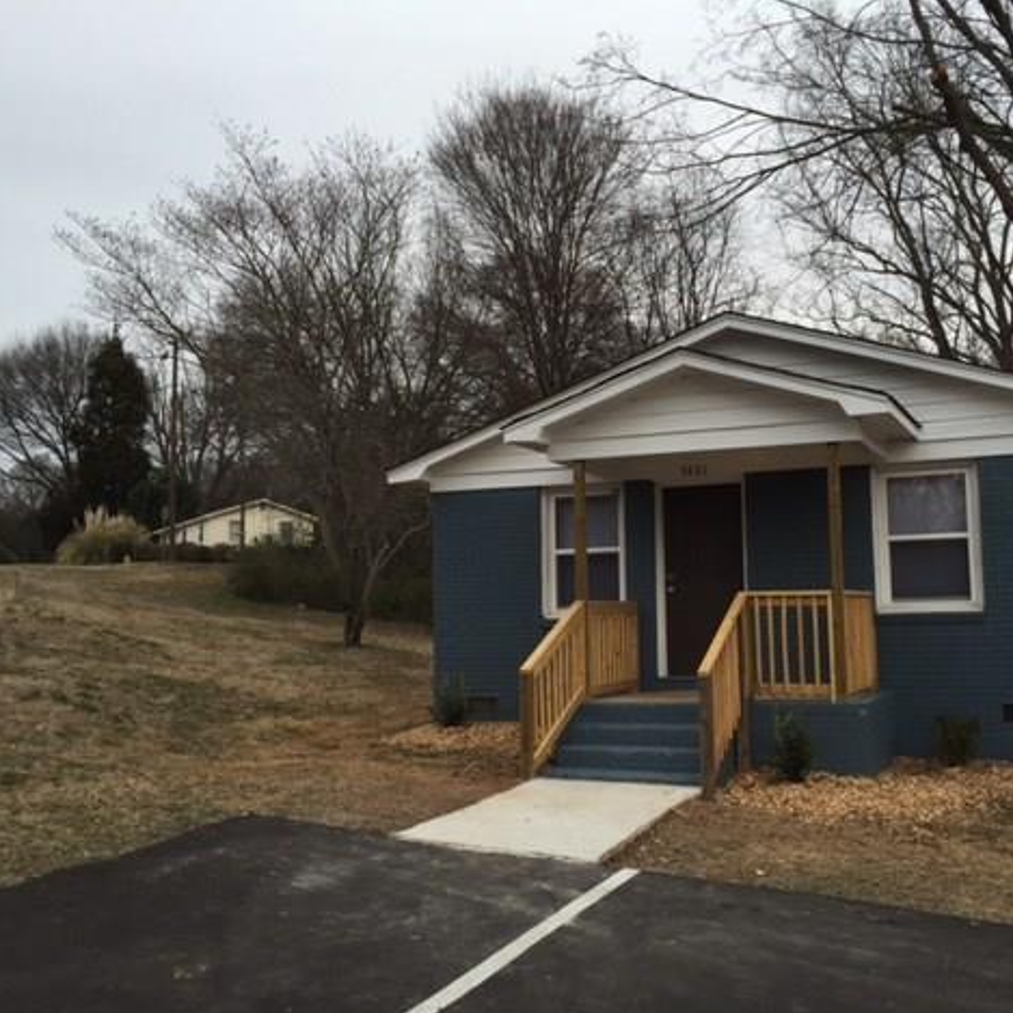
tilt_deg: +4.8
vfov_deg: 47.2
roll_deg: +2.3
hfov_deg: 47.0
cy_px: 514
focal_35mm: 35
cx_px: 603
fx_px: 1159
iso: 32
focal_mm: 4.15
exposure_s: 1/338
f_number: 2.2
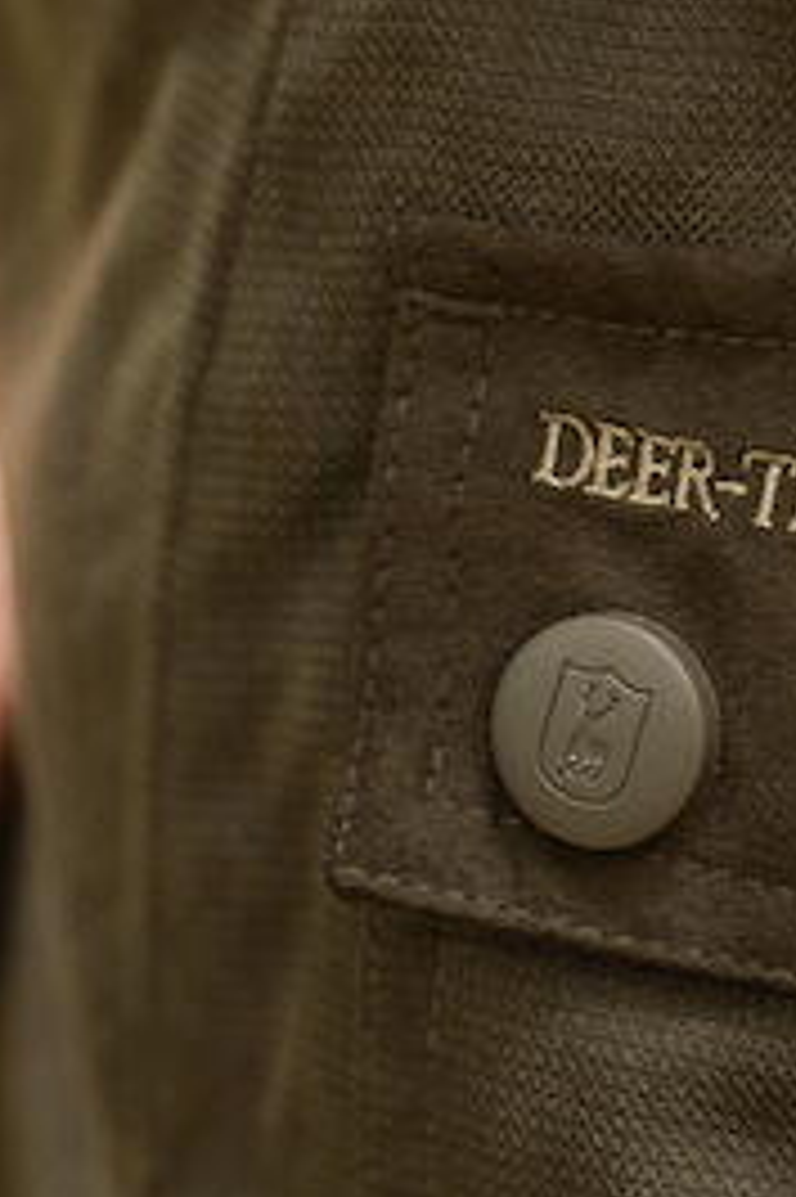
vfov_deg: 6.4
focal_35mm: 320
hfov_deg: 4.3
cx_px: 668
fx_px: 10626
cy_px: 410
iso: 800
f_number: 2
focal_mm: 85
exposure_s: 1/320
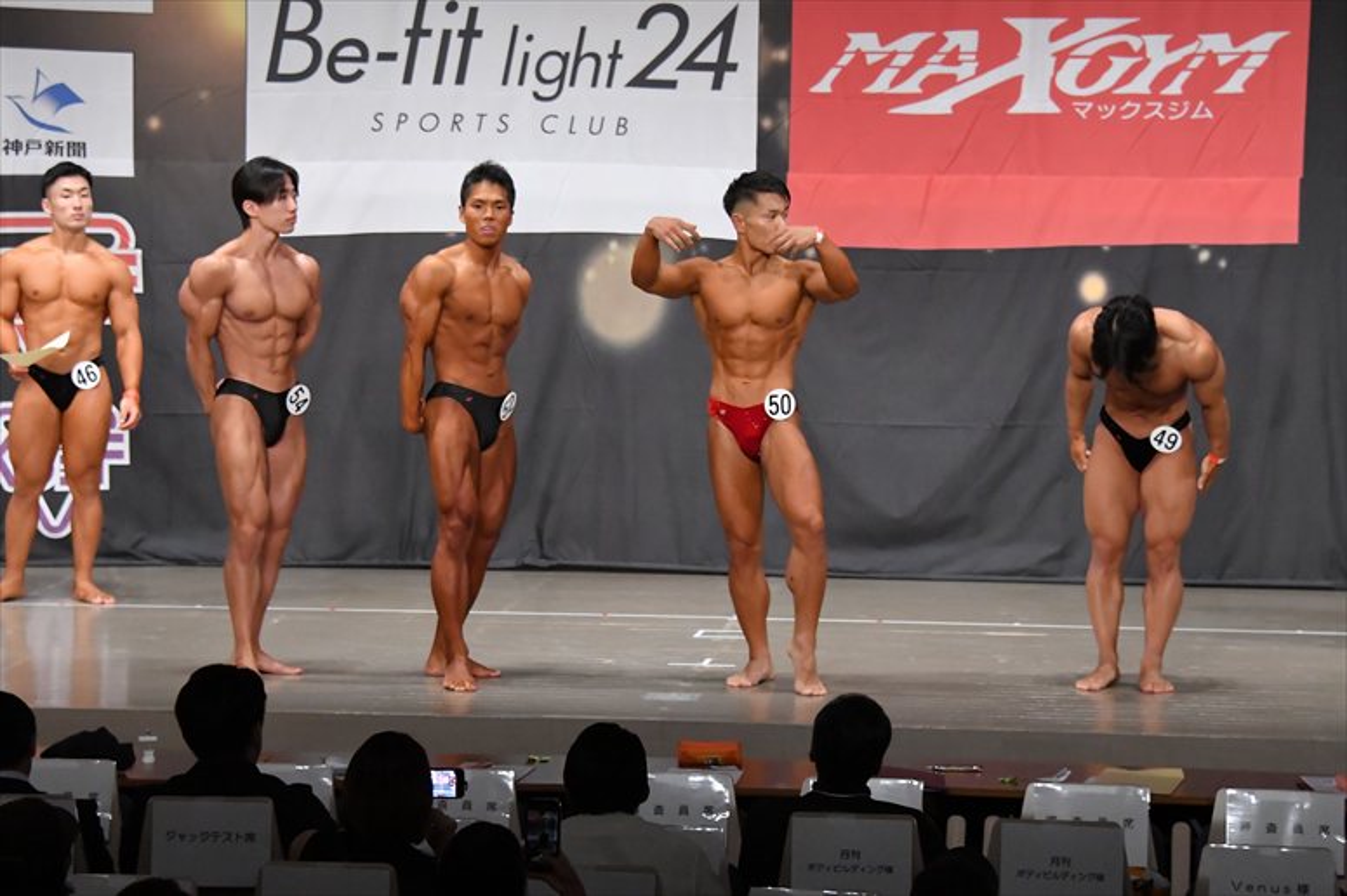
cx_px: 674
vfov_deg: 10.2
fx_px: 5049
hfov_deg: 15.2
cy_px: 448
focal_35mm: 135
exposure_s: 1/400
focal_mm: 90
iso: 6400
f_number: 5.6
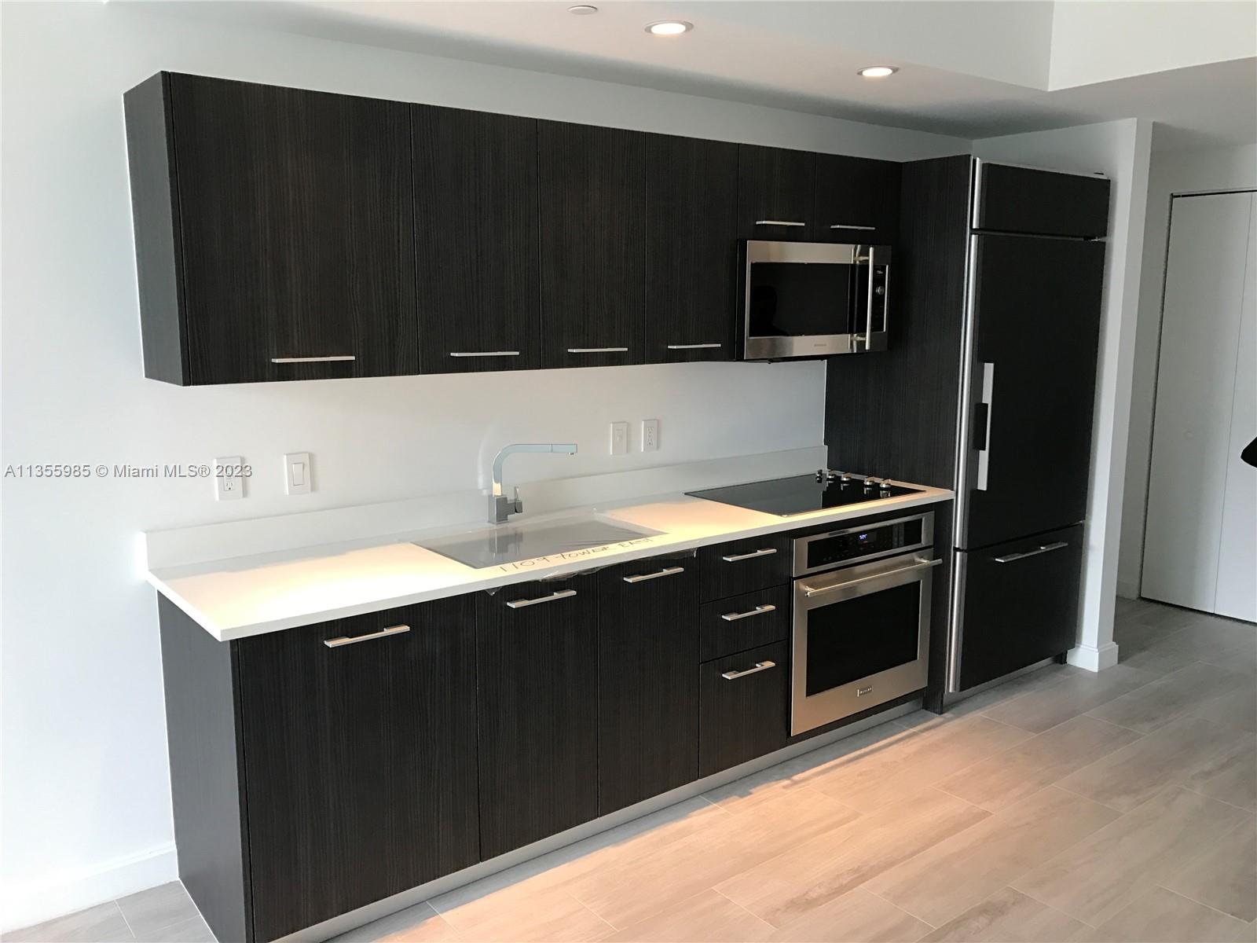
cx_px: 628
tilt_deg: -8.2
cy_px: 472
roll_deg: -0.1
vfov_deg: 49.7
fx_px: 1017
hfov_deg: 63.4
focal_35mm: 28
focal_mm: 3.99
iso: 40
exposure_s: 1/30
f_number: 1.8
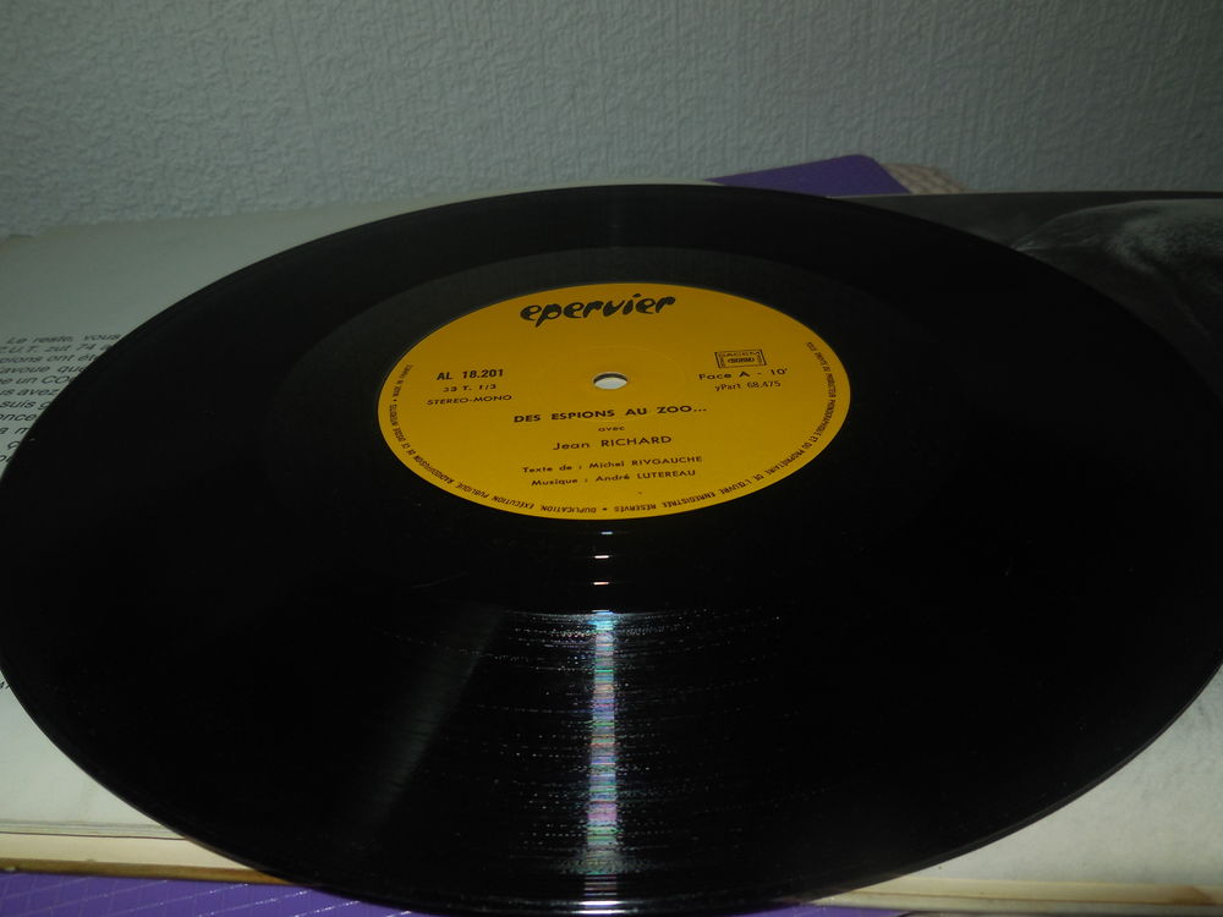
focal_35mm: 30
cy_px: 458
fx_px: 1060
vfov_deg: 46.8
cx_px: 612
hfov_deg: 60.0
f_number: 3.2
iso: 125
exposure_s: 1/25
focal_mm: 5.3
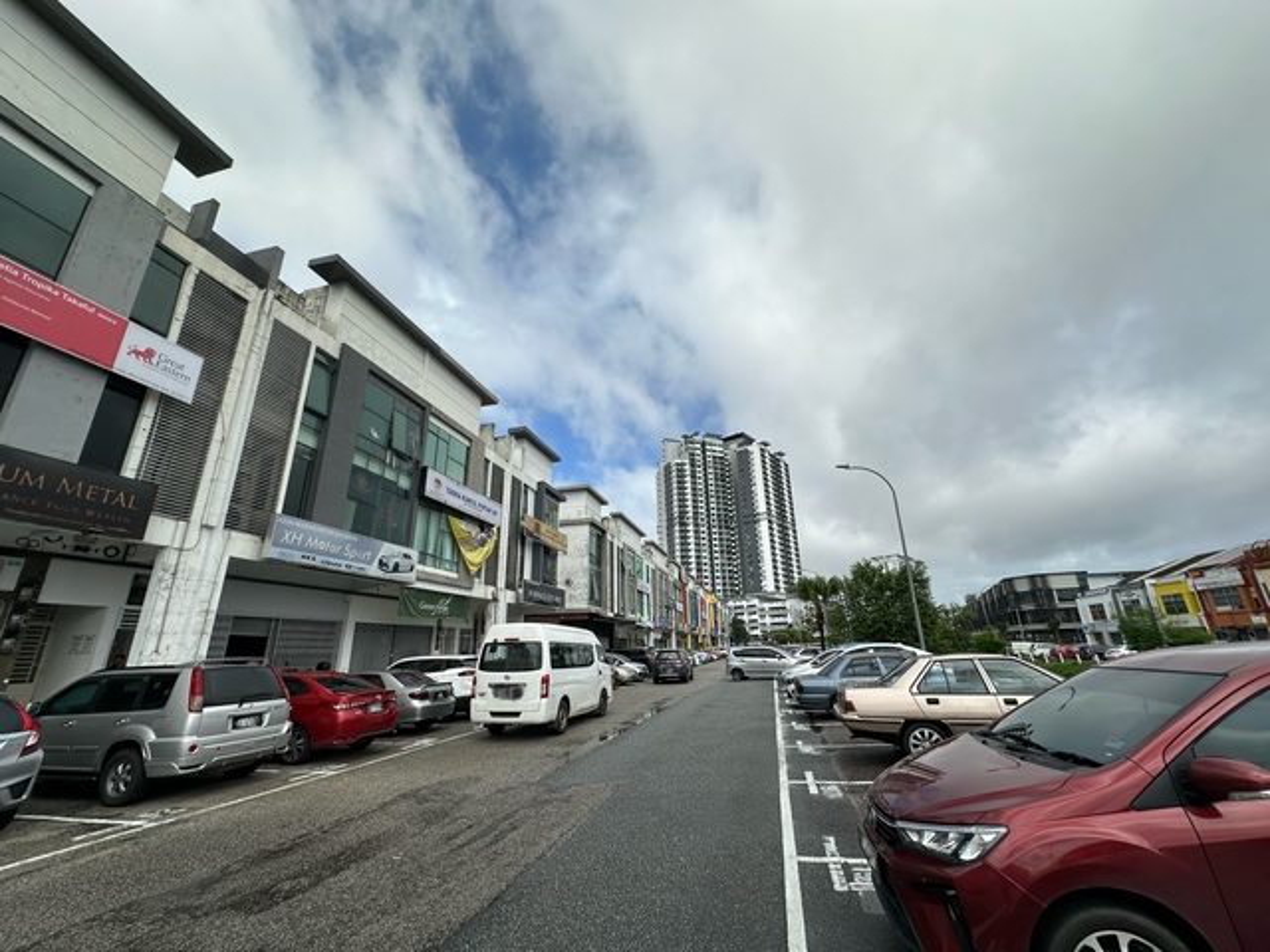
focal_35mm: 14
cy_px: 476
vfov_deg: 85.7
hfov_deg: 102.1
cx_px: 635
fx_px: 514
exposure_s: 1/3861
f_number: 2.2
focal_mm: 2.22
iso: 50
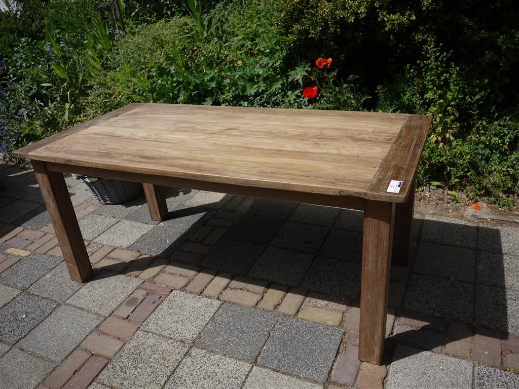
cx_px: 260
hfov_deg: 63.4
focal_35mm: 28
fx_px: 420
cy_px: 194
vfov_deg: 49.7
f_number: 4
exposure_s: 1/1600
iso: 100
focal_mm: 14
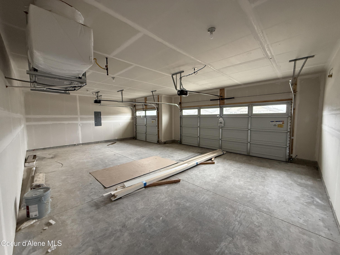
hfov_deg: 102.1
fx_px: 138
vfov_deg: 85.7
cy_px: 128
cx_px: 170
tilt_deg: -3.7
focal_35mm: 14
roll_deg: +0.1
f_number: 2.2
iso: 500
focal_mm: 2.22
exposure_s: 1/120
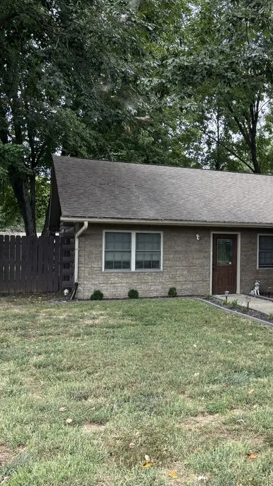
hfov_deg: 28.0
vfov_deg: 52.8
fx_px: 489
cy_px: 244
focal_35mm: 38
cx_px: 311
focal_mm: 5.96
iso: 50
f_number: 1.6
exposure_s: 1/289
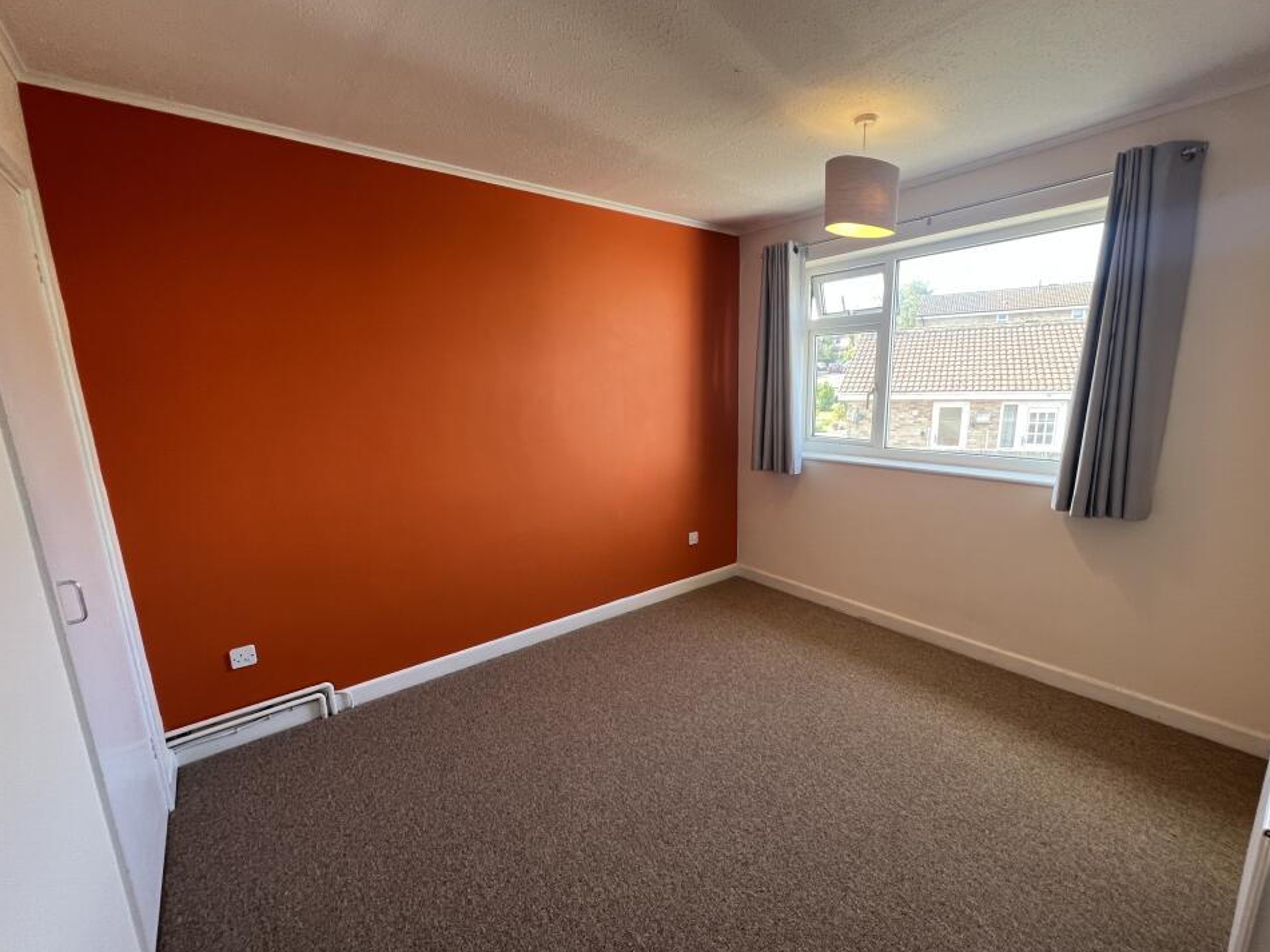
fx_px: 514
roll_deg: +1.7
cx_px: 656
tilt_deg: -11.8
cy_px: 499
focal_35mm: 14
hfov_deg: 102.0
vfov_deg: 85.6
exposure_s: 1/99
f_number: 1.8
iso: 160
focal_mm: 1.57
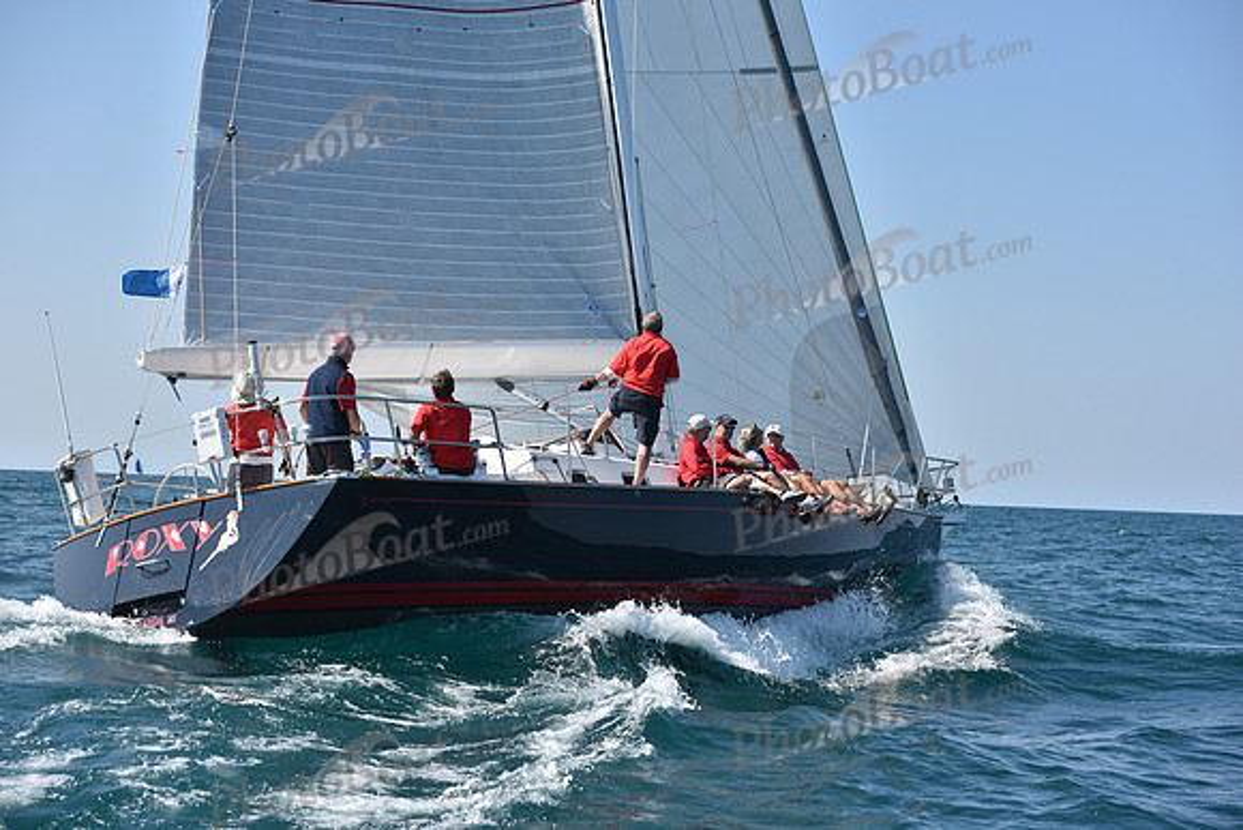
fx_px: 2417
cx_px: 622
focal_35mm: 70
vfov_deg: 19.5
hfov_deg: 28.8
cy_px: 415
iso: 250
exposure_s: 1/1600
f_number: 5.6
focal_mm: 70
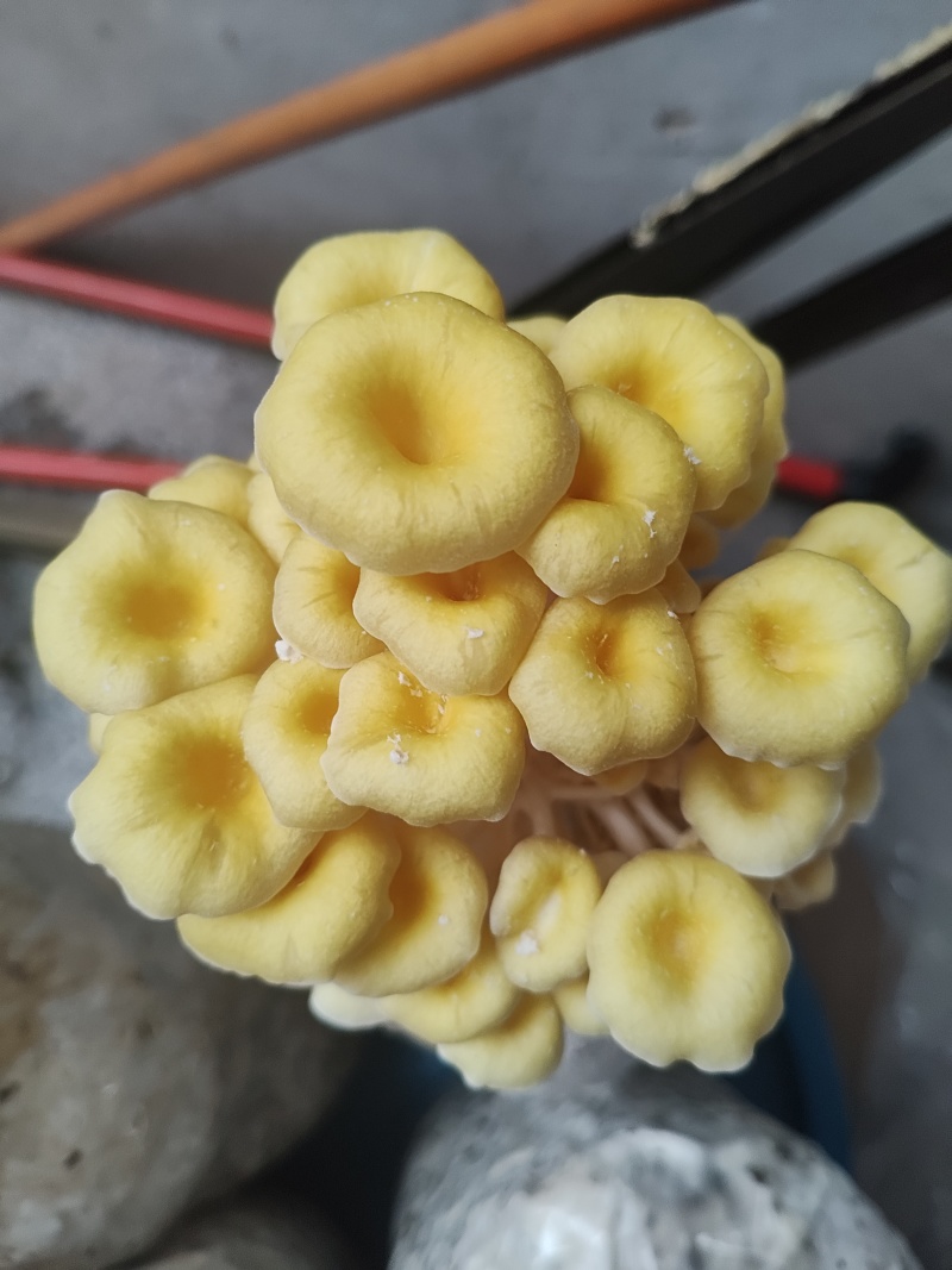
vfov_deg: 67.3
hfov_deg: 53.1
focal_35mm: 26
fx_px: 954
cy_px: 635
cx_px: 476
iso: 372
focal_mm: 4.26
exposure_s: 1/33.3
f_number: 1.8
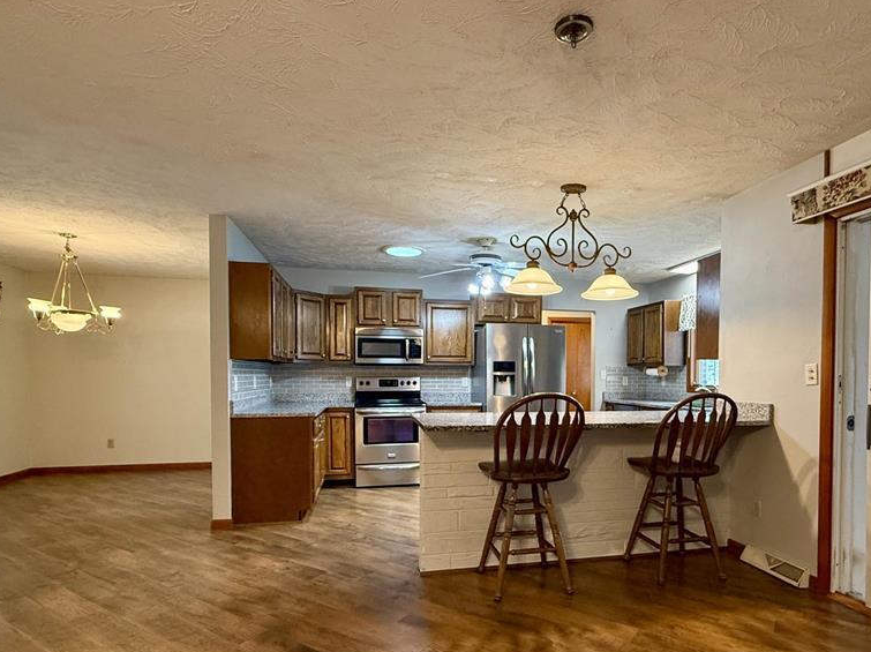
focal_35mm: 19
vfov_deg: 67.9
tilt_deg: -1.3
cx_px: 486
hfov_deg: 84.4
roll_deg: +2.5
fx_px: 478
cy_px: 392
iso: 400
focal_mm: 2.22
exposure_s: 1/120
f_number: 2.2
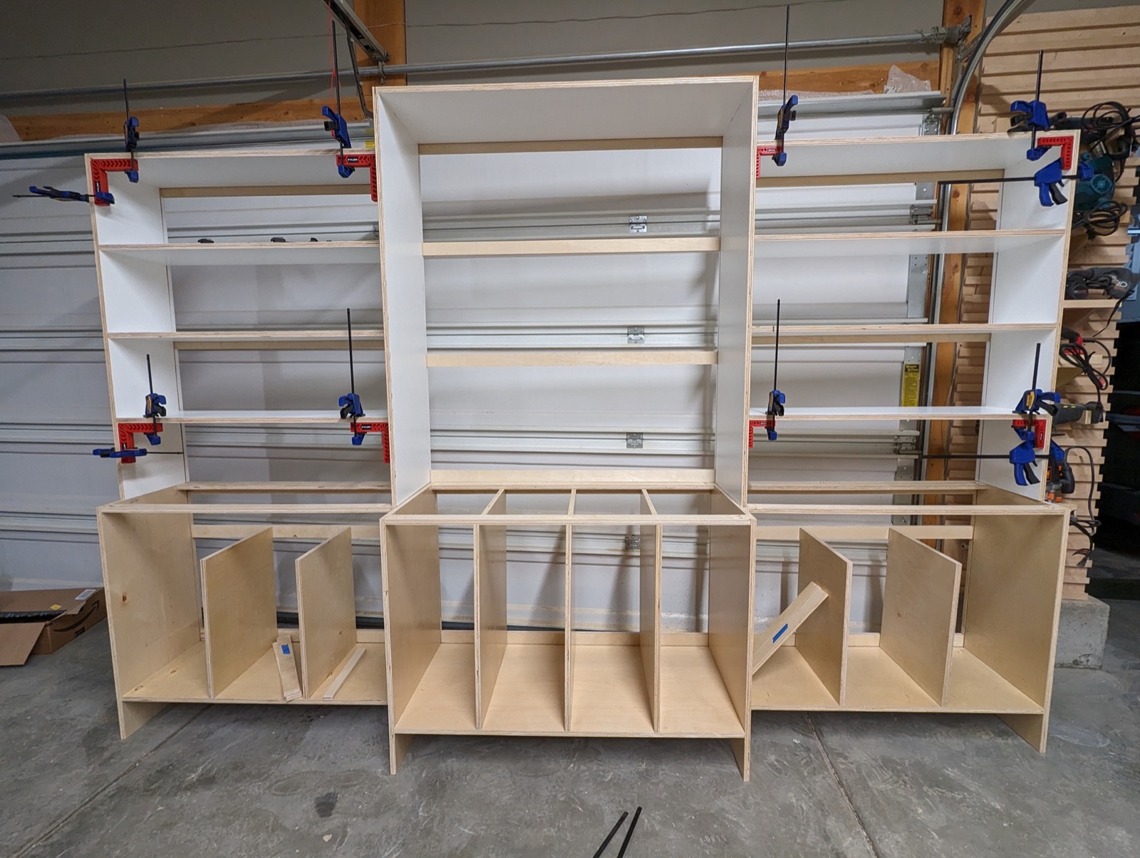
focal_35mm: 16
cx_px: 570
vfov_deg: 78.2
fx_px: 528
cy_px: 429
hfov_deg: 94.4
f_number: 2.2
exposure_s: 1/24
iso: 243
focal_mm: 2.35
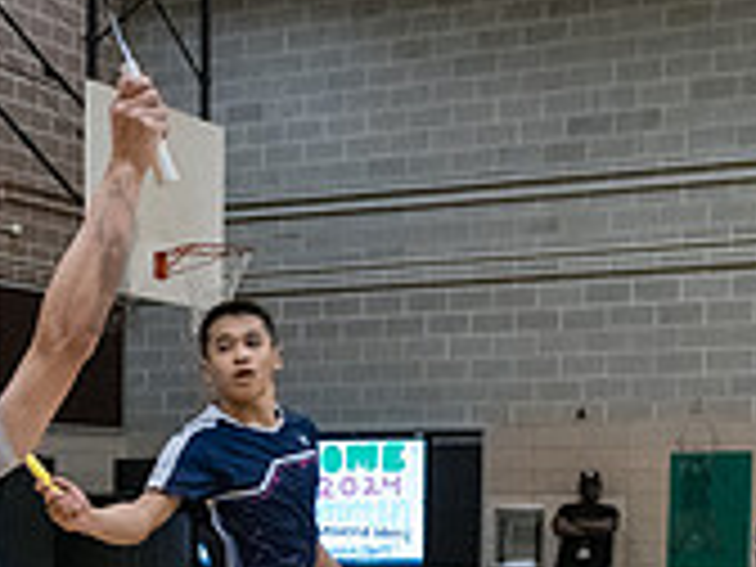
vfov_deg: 15.6
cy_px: 680
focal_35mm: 91
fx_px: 1987
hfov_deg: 20.8
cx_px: 5
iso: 8000
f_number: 3.5
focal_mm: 24
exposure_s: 1/400
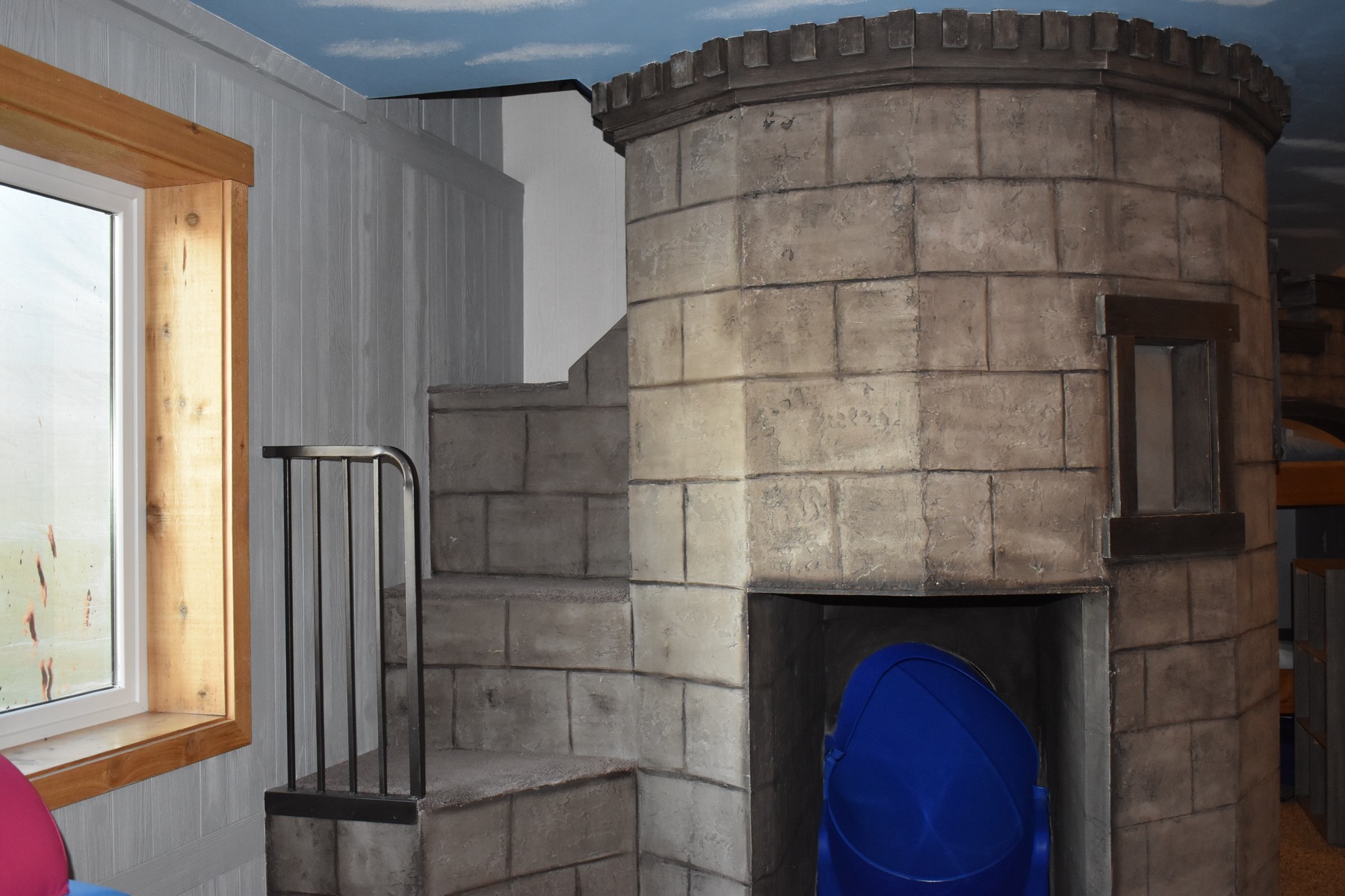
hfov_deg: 55.1
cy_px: 448
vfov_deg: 38.4
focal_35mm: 34
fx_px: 1289
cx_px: 672
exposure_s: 1/80
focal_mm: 23
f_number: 3.8
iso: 1600
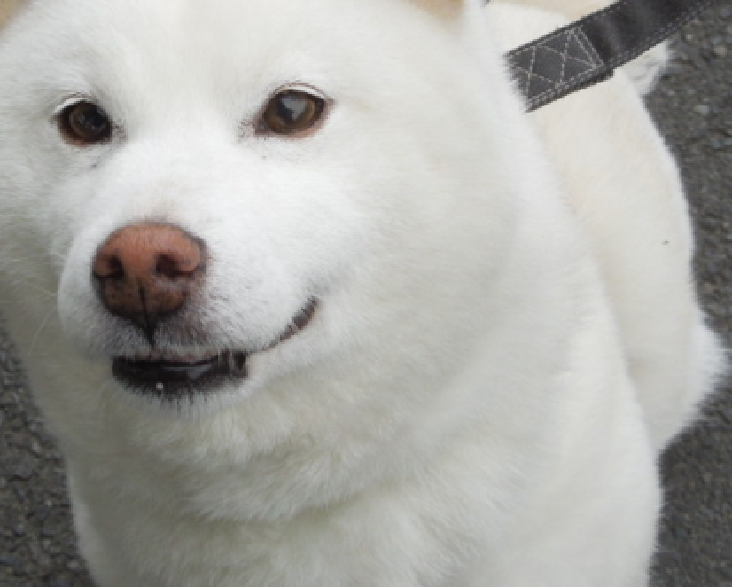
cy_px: 138
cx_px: 252
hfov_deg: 18.7
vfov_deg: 15.0
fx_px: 2211
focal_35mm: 102
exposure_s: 1/80
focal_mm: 9.8
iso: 100
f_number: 4.2
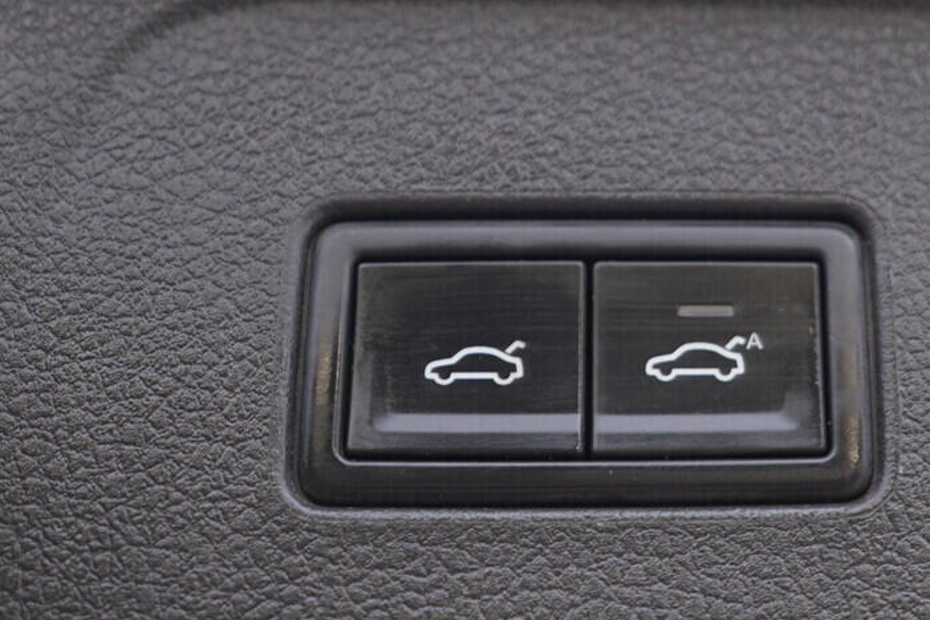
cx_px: 723
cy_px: 300
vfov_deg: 18.4
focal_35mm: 74
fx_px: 1911
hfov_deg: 26.9
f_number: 2.8
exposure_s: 1/40
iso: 160
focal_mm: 24
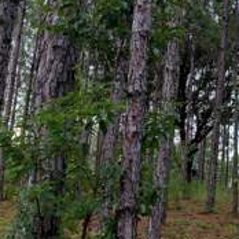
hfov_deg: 24.0
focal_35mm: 61
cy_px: 120
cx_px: 328
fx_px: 476
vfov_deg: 28.2
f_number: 1.8
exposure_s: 1/311
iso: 50
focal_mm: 4.69
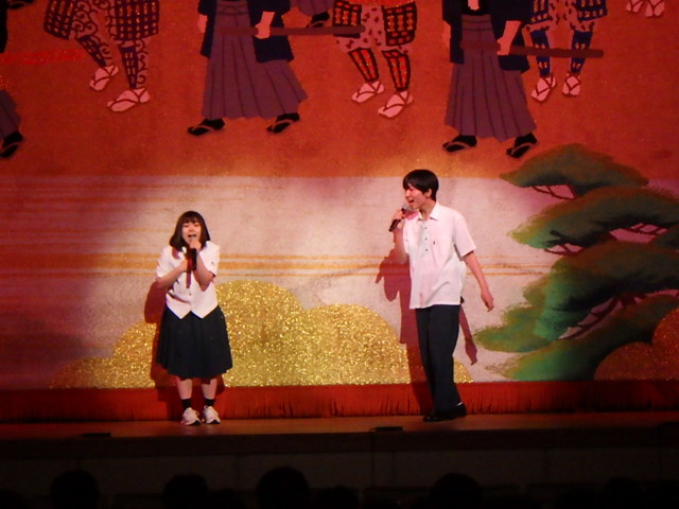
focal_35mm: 115
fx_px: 2256
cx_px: 340
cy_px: 254
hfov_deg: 17.1
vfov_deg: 12.9
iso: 1600
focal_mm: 20.6
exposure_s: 1/80
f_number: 5.2
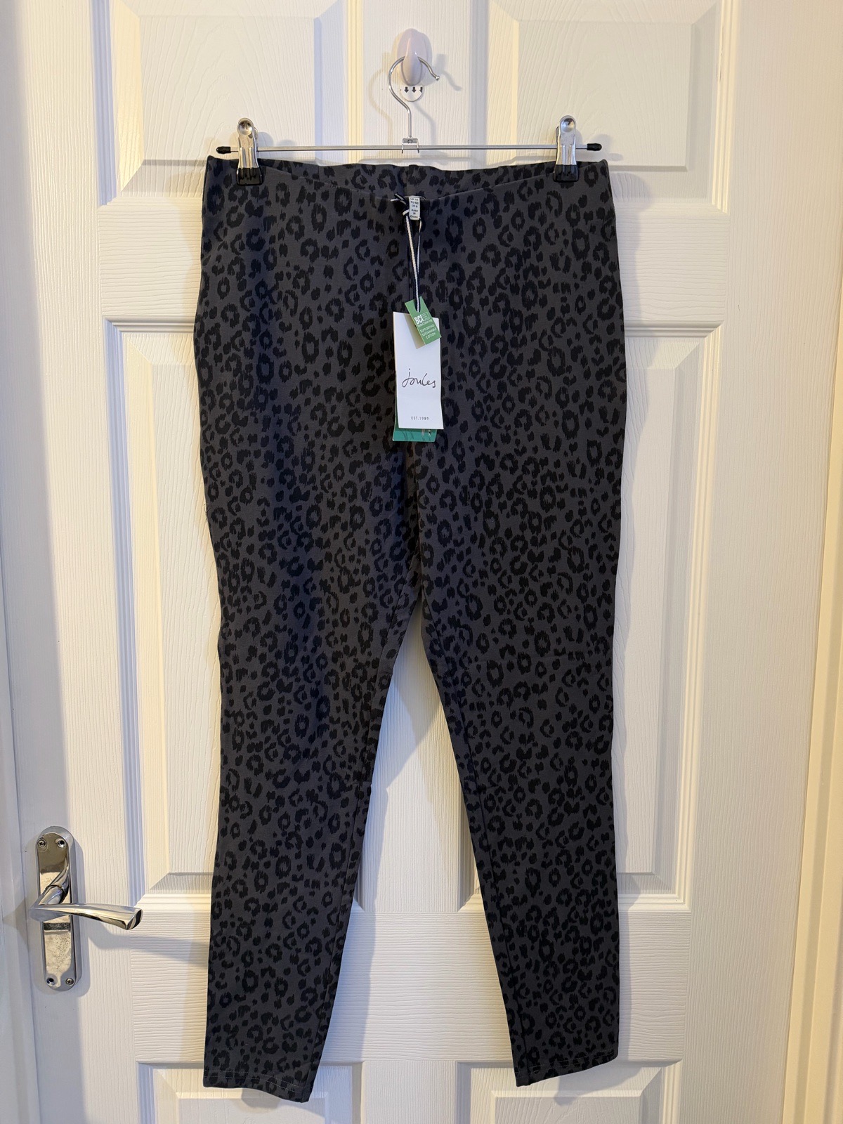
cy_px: 562
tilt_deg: -7.7
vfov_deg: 71.6
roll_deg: +0.4
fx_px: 779
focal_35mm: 24
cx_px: 422
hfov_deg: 56.8
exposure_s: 1/50
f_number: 1.78
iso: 320
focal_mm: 6.76
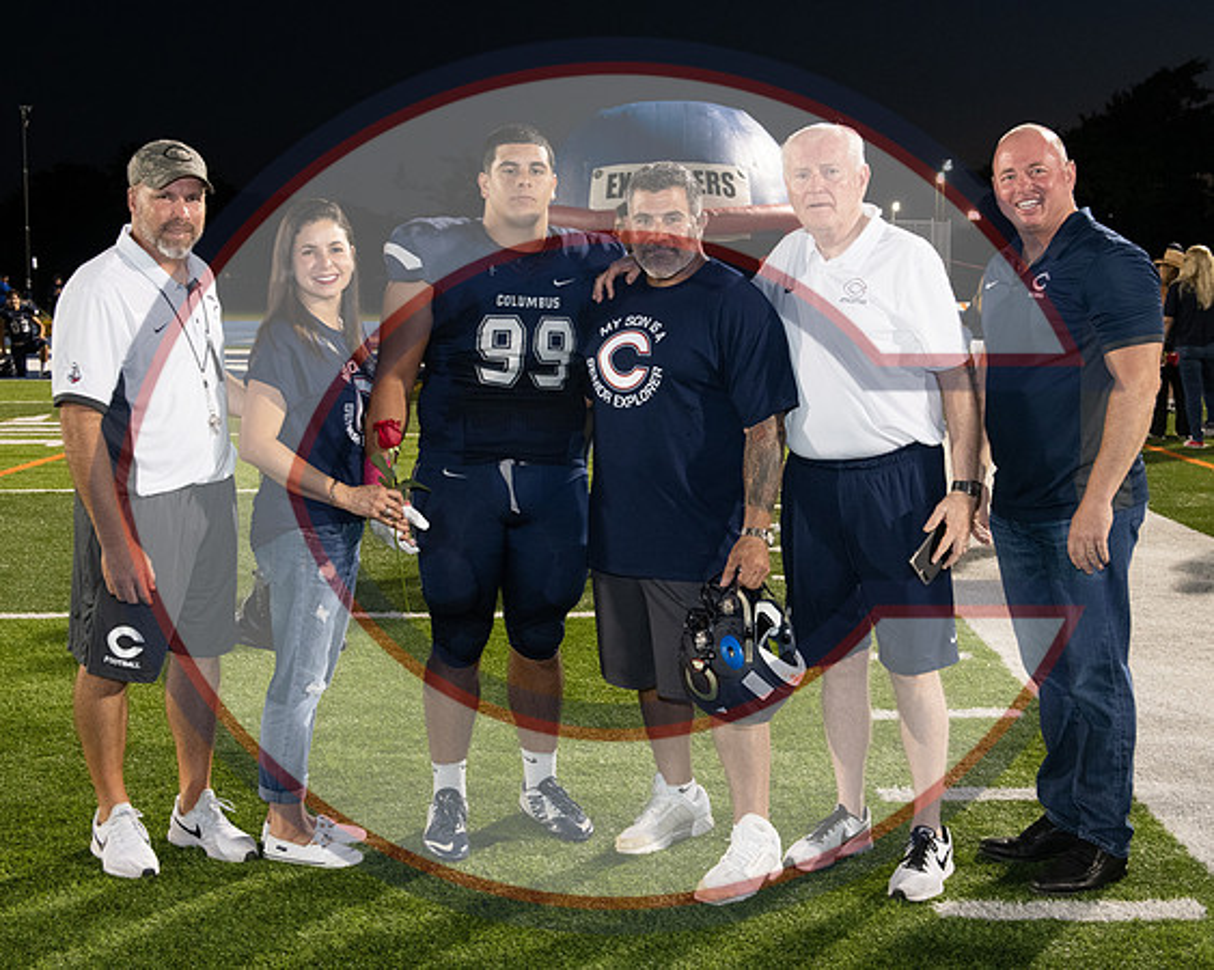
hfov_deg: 39.6
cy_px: 485
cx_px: 666
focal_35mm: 47
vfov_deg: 32.1
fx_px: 1686
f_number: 7.1
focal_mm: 38
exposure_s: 1/60
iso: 1600
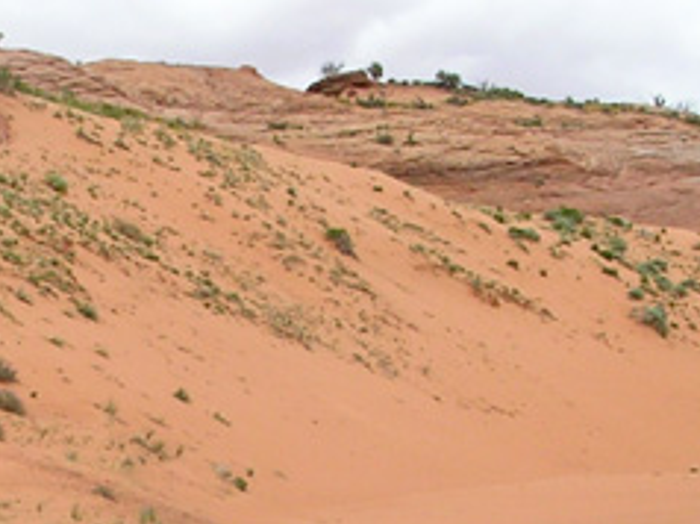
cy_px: 598
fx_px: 2586
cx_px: 115
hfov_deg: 15.3
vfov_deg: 11.4
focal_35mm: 128
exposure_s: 1/297
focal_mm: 5.8
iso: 50
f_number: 5.6
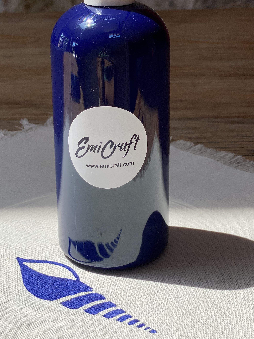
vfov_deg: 25.8
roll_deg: -0.1
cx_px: 114
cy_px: 111
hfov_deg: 19.6
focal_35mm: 75
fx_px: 734
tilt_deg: -18.9
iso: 20
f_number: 2
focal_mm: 6
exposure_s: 1/329
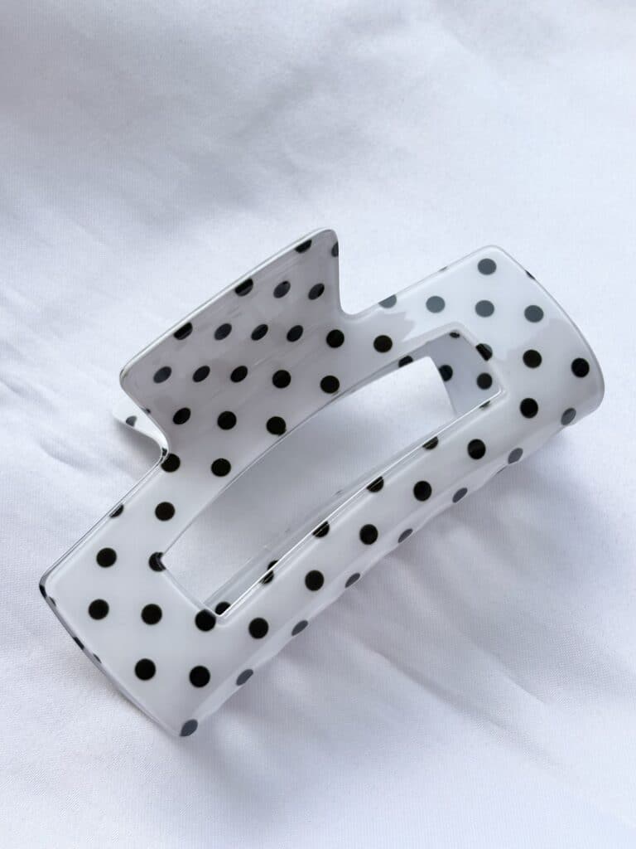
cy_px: 424
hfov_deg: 28.0
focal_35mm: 52
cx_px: 318
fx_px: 1274
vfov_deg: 36.8
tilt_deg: -62.2
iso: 32
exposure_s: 1/2212
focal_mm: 5.96
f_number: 1.6
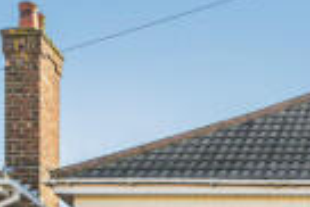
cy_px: 354
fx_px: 1086
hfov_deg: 15.8
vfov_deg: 10.4
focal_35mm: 126
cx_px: 332
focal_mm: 24
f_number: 8
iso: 400
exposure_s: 1/320
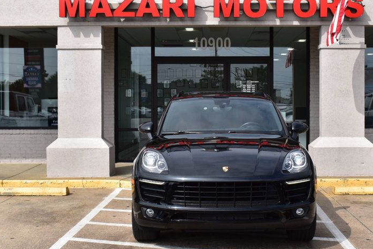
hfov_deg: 35.0
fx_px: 591
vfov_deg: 23.8
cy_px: 119
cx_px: 218
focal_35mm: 57
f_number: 11
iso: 280
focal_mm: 26
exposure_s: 1/500
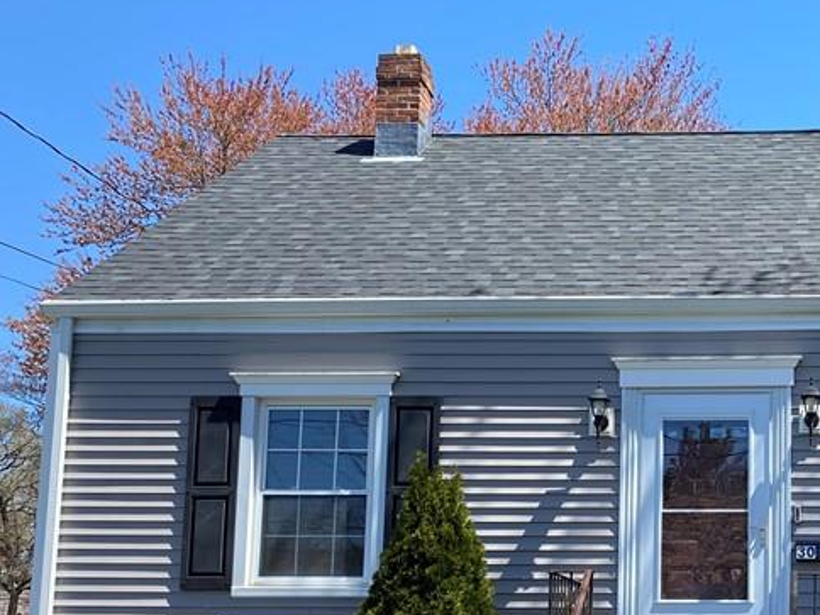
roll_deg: +0.4
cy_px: 525
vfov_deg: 25.9
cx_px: 729
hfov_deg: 33.2
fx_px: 1303
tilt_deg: +7.8
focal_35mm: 55
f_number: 1.8
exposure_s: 1/1072
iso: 32
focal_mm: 4.25
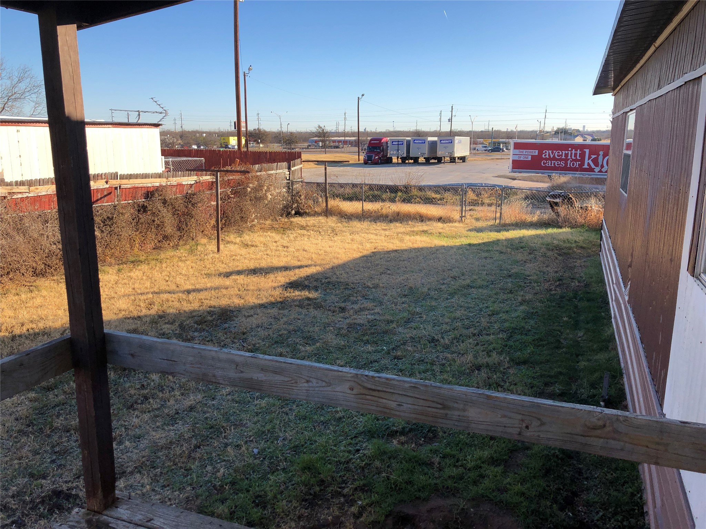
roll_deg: -0.2
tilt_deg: -12.5
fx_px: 571
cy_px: 264
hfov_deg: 63.4
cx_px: 353
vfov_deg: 49.7
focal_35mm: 28
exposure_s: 1/1130
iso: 20
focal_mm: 4
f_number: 1.8
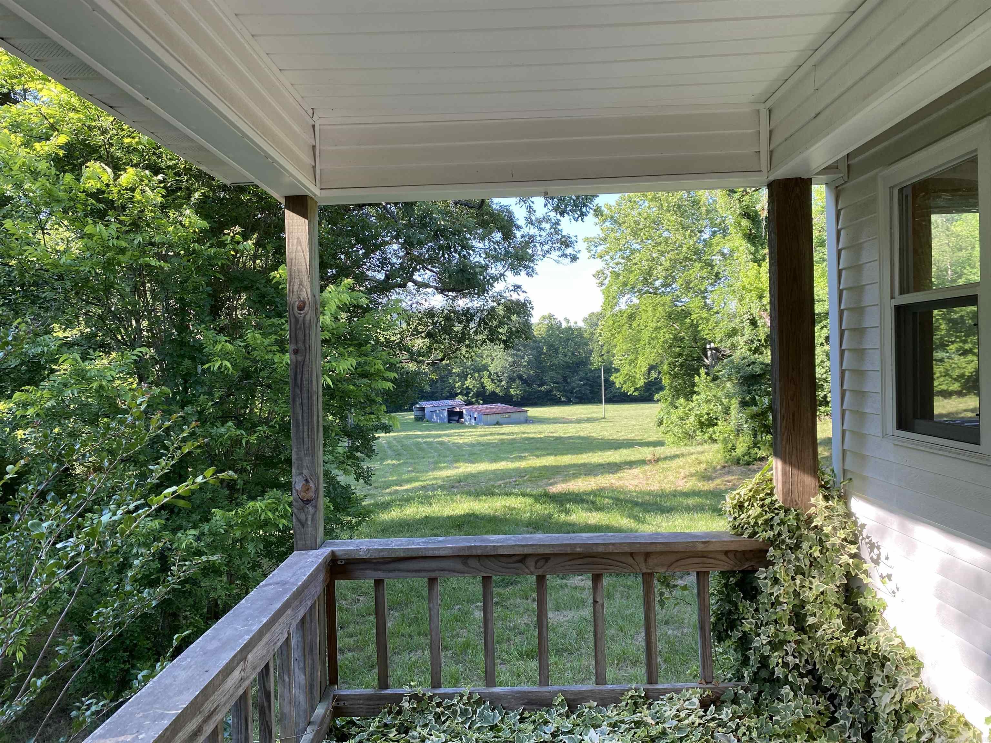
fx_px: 744
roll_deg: +1.4
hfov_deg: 67.3
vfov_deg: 53.1
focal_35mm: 26
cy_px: 372
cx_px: 496
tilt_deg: -1.5
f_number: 1.8
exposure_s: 1/180
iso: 32
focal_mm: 4.25
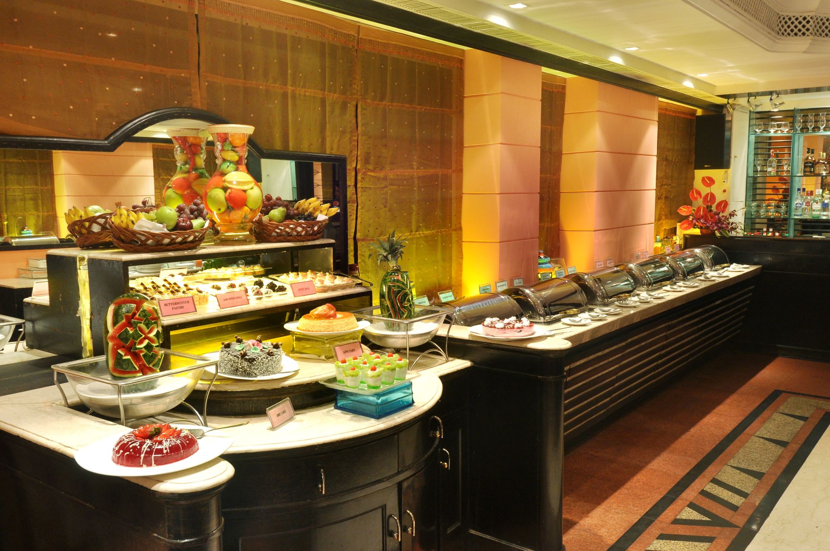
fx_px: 760
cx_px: 415
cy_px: 276
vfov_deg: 39.9
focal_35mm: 33
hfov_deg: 57.3
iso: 400
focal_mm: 22
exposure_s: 1/2
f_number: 10
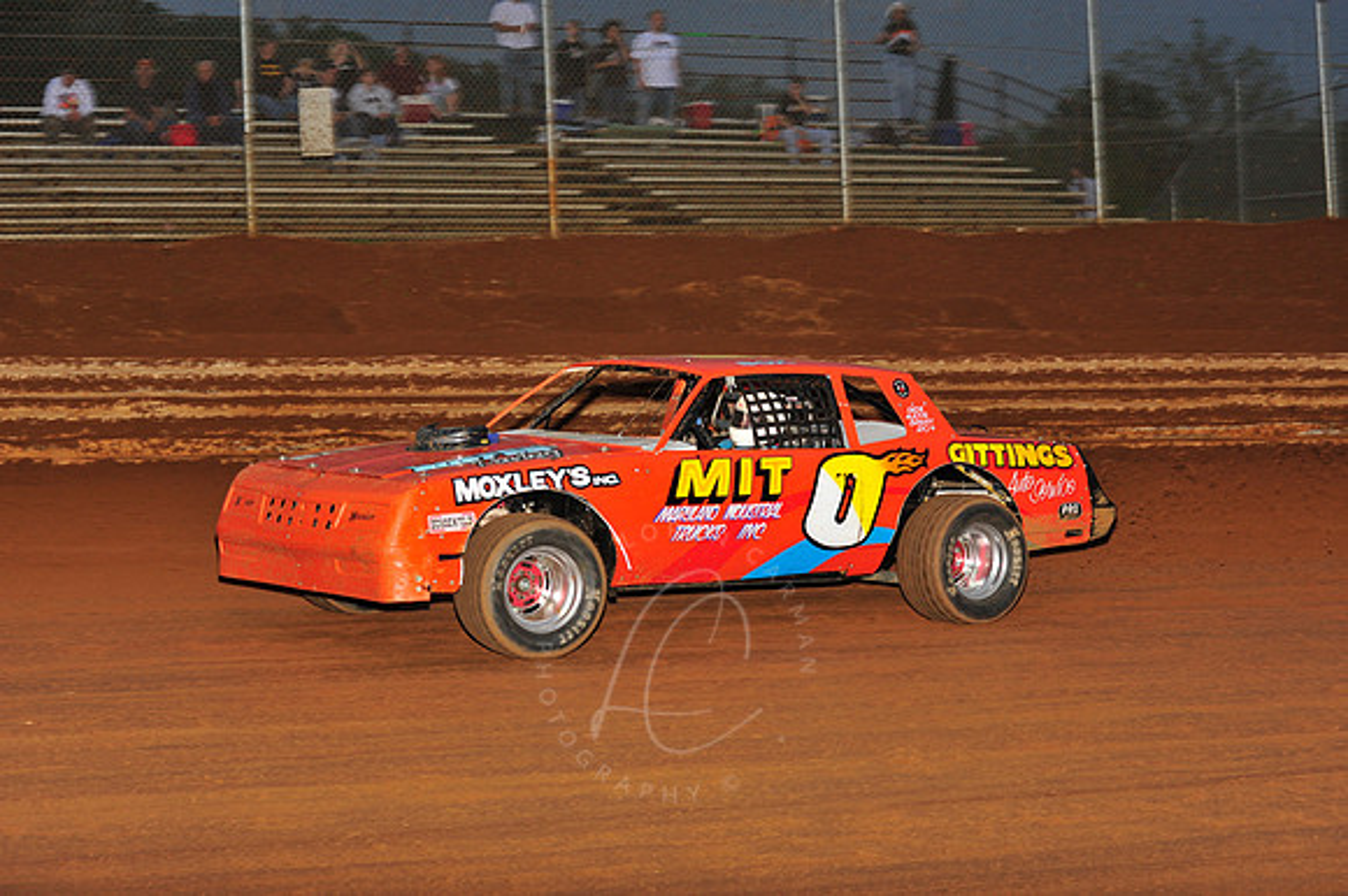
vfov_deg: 15.9
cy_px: 448
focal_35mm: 86
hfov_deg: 23.7
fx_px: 3218
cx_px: 674
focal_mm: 86
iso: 800
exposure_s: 1/320
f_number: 6.3
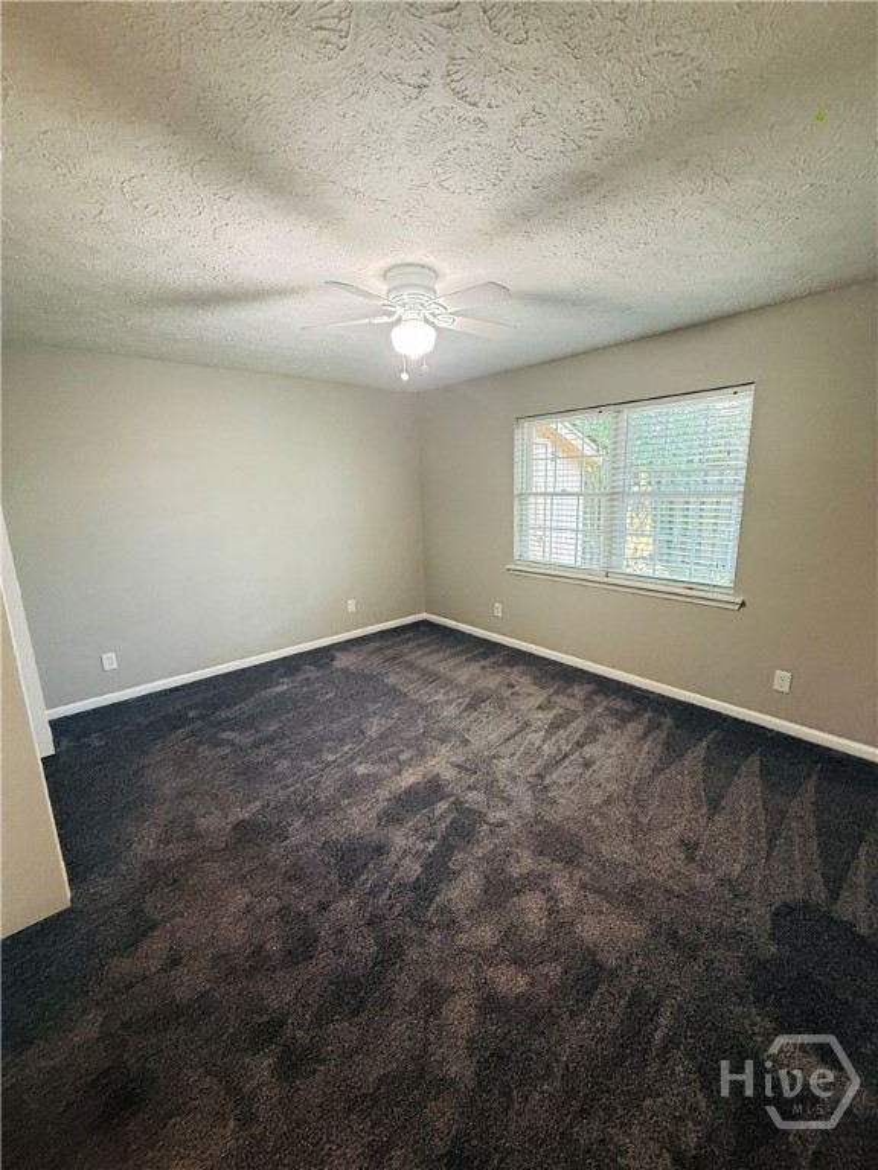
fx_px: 473
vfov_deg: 102.1
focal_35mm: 14
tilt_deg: -11.3
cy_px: 585
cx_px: 439
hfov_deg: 85.7
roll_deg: +0.2
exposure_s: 1/60
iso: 400
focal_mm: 2.22
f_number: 2.2
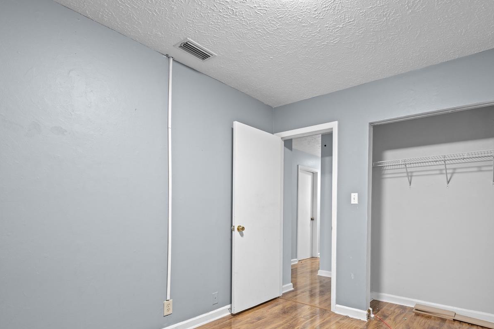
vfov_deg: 61.1
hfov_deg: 83.4
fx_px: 274
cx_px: 284
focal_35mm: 20
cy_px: 206
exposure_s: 1/1.25
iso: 320
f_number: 8
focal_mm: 15
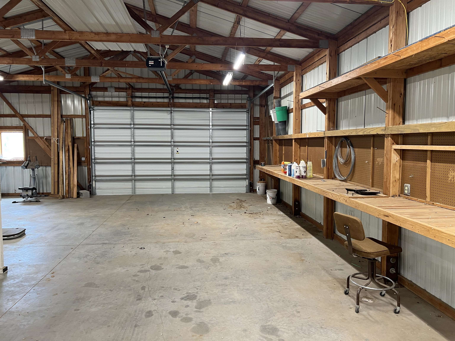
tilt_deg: -4.4
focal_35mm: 26
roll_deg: -0.1
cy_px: 170
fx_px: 342
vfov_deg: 53.1
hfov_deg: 67.3
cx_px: 228
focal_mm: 5.7
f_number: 1.5
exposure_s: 1/60
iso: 100
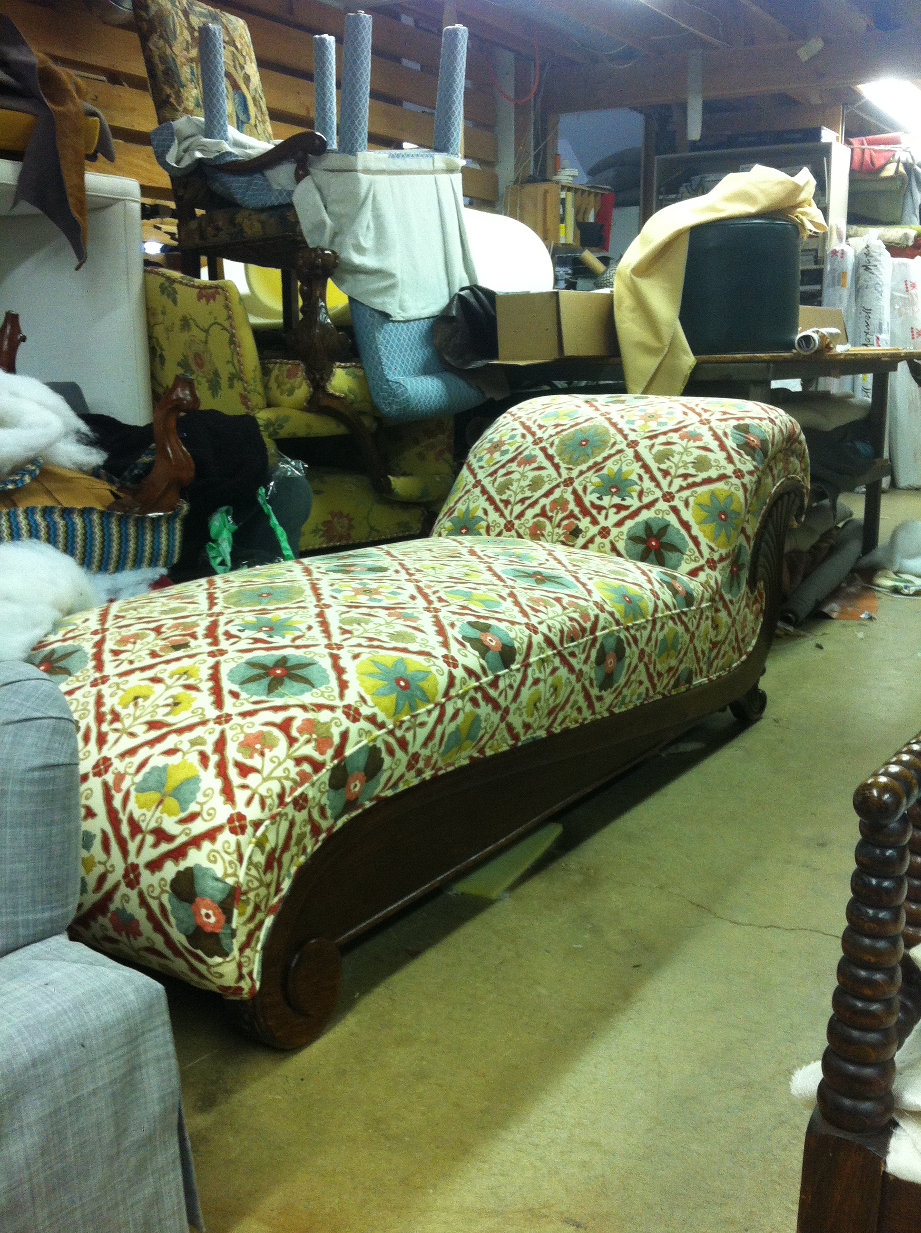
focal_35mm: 35
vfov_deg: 52.7
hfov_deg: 40.6
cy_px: 616
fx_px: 1245
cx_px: 460
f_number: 2.8
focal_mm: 3.85
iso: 125
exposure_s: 1/15
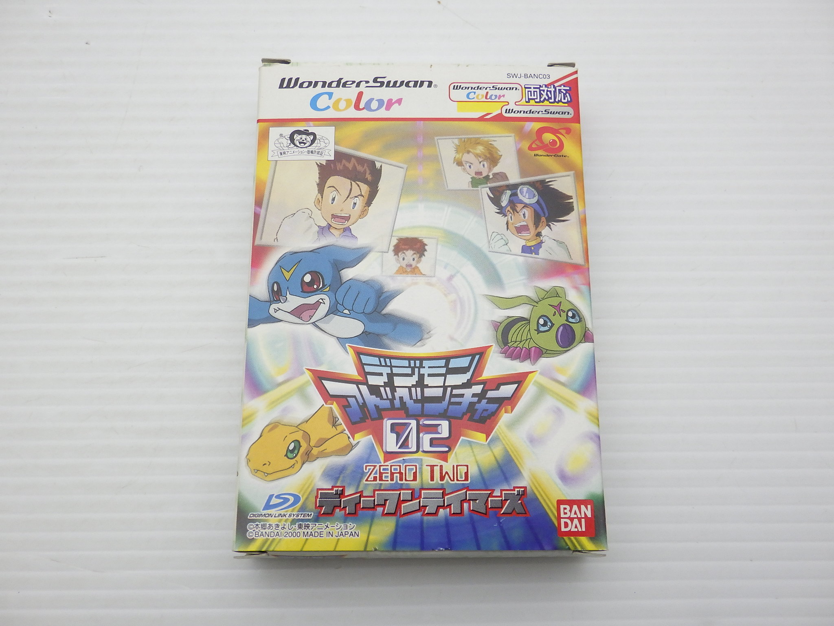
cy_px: 313
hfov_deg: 54.0
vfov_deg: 41.8
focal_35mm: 34
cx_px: 417
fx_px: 819
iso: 200
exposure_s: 1/160
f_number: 3.8
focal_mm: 6.1
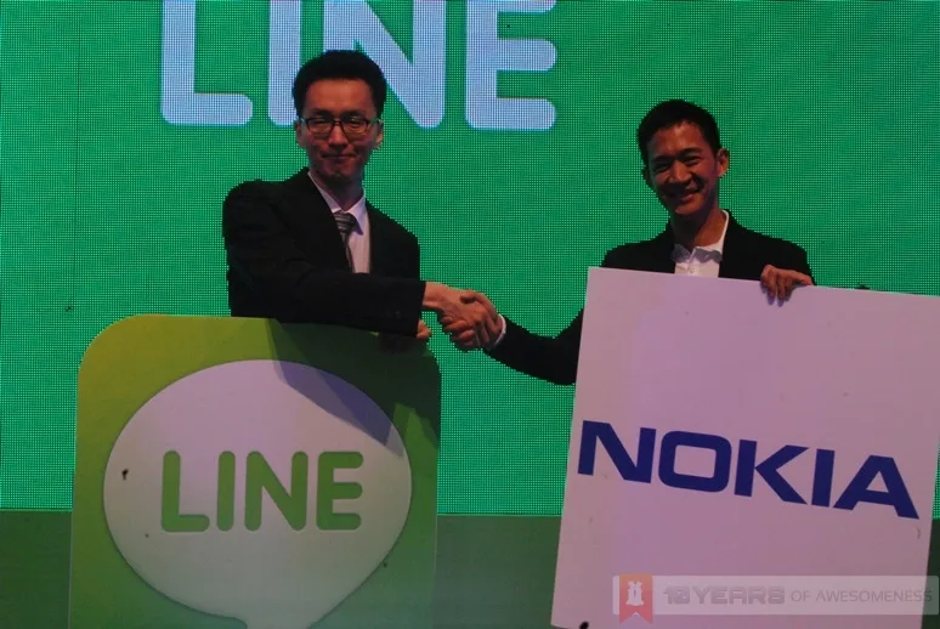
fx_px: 1764
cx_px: 470
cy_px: 314
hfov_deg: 29.8
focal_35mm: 68
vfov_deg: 20.2
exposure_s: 1/15
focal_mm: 45
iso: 1600
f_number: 18
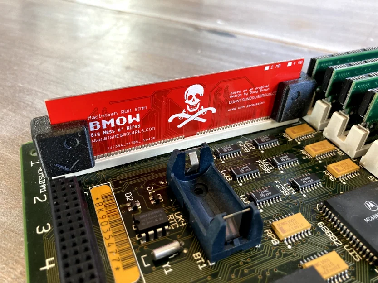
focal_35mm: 28
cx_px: 189
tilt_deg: -36.4
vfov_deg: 49.8
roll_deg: -2.0
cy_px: 142
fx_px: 306
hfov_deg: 63.4
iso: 100
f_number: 1.8
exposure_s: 1/60
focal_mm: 3.99
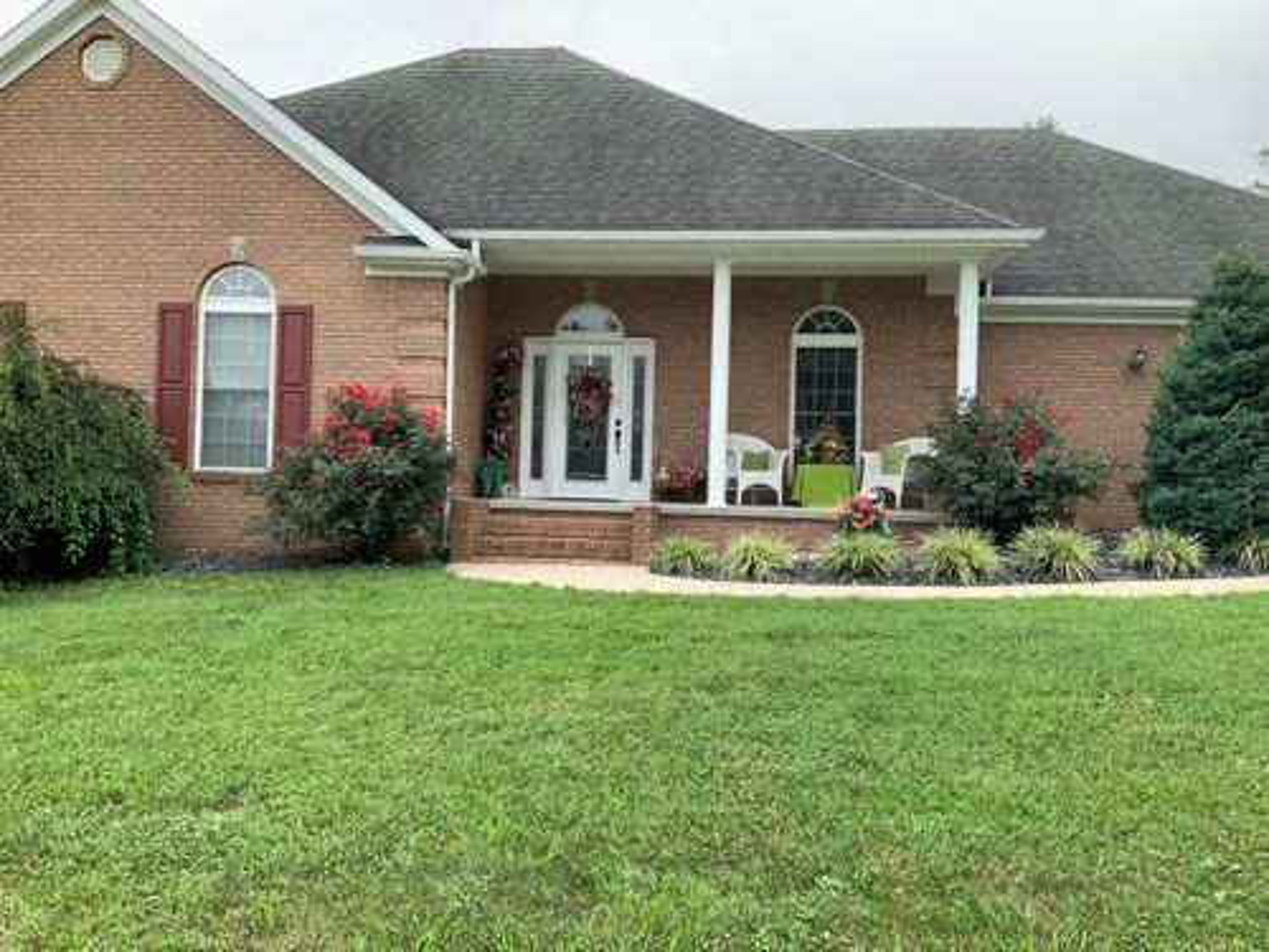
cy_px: 476
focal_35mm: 29
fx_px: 1063
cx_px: 634
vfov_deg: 48.2
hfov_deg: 61.7
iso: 16
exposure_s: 1/491
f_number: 1.8
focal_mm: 3
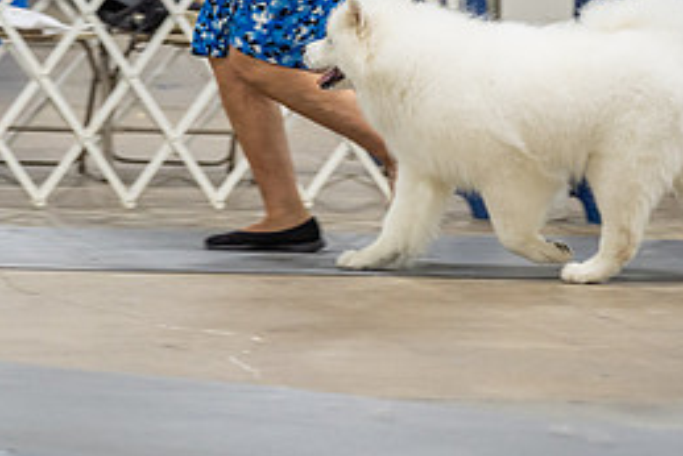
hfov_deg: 7.3
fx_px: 5353
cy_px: -4
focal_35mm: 282
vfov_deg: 4.9
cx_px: 319
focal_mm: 126
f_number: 2.8
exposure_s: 1/160
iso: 1600
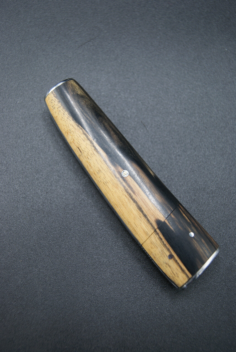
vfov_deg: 43.6
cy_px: 176
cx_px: 118
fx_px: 441
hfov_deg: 29.9
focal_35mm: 45
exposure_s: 1/50
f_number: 4.5
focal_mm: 30
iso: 125
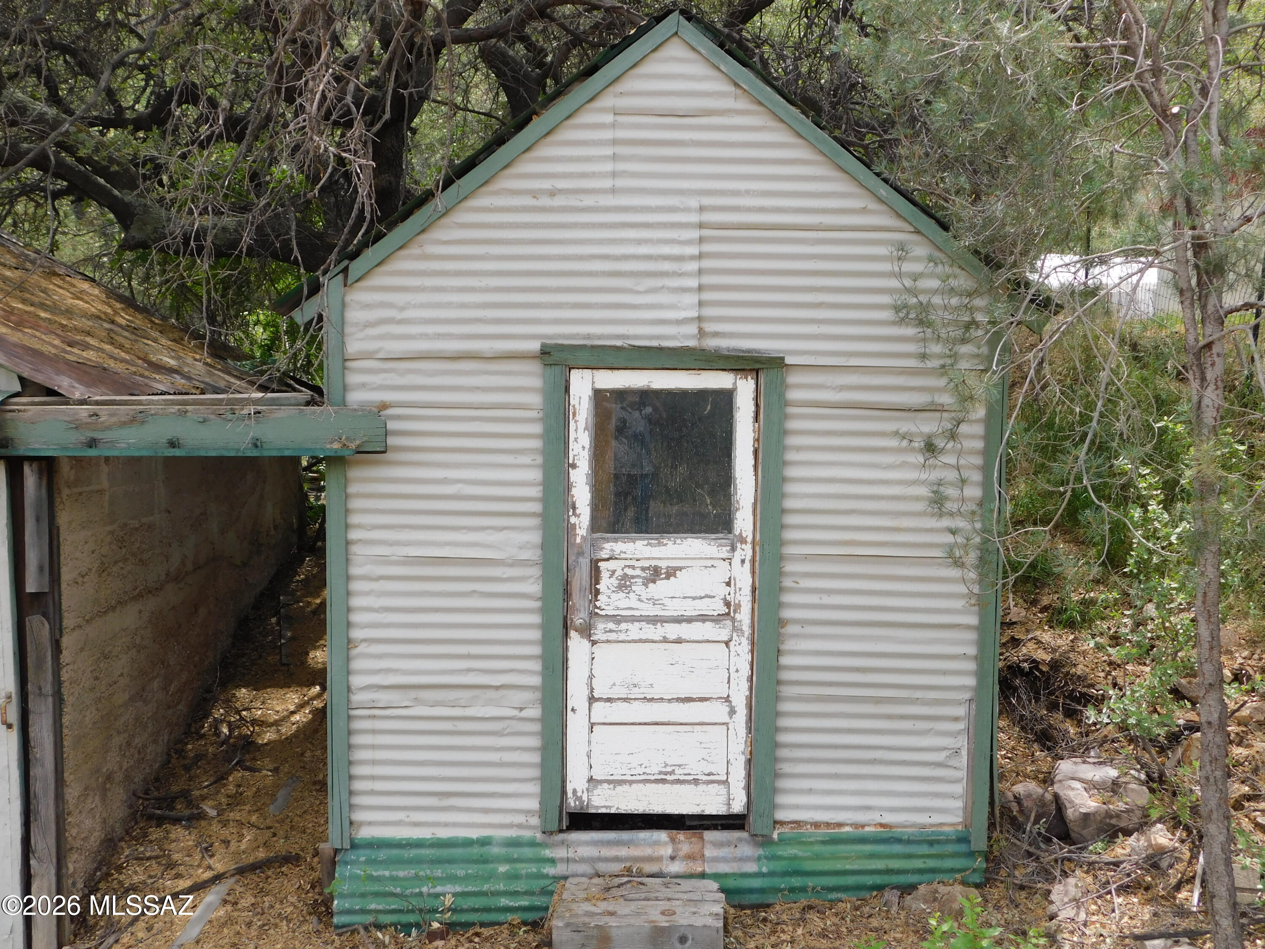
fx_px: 1316
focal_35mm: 36
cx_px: 632
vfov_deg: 39.7
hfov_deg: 51.4
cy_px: 474
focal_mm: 6.3
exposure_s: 1/400
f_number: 3.5
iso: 125
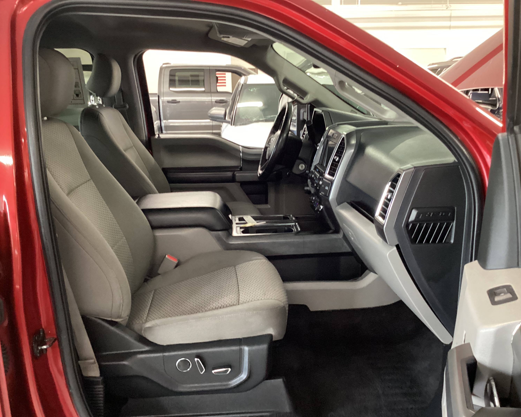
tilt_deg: -16.2
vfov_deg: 44.5
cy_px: 213
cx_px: 260
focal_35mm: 33
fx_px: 509
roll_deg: +0.9
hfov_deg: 54.2
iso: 500
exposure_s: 1/30
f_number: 2.4
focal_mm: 3.3
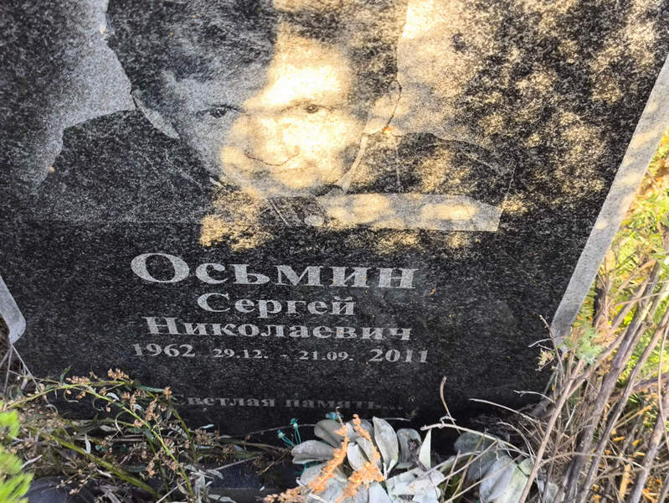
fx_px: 967
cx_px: 334
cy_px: 252
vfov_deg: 29.1
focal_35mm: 50
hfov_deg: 38.2
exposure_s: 1/100
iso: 50
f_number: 1.7
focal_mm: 4.71
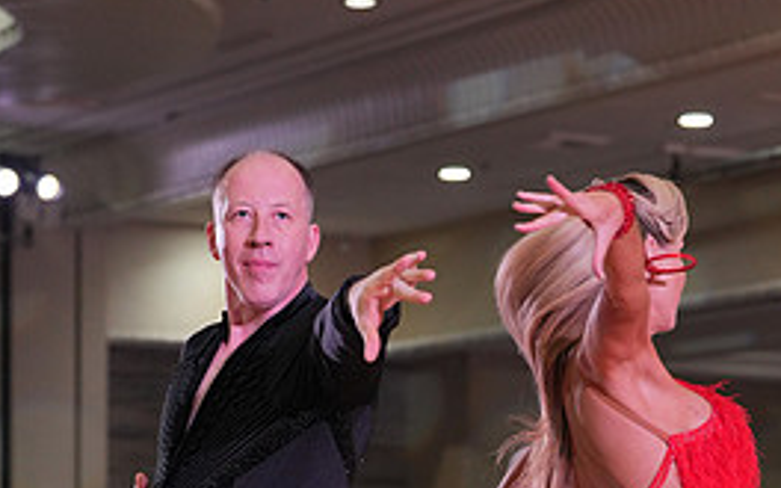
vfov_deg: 7.7
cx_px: 395
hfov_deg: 12.5
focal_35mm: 168
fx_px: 3576
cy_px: 719
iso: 1600
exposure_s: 1/500
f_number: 4
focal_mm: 75
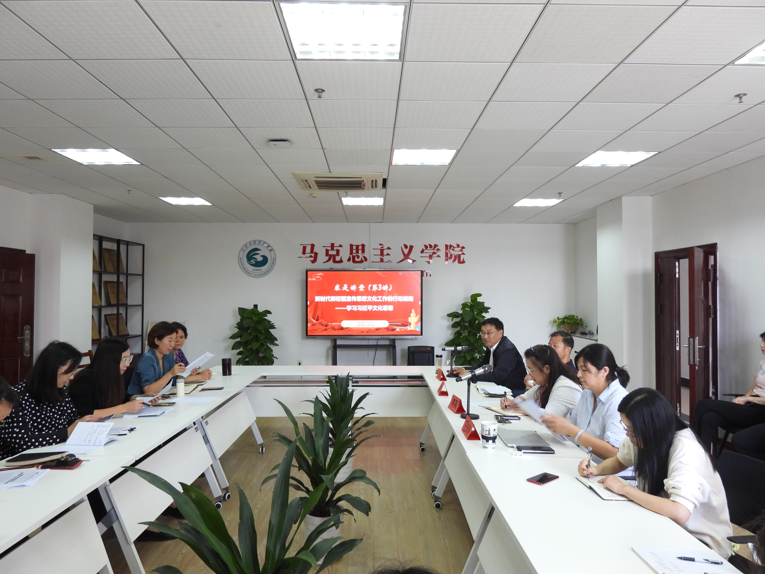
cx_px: 382
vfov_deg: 56.8
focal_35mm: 24
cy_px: 287
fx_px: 530
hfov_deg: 71.6
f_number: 2.8
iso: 200
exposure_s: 1/30
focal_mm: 4.3
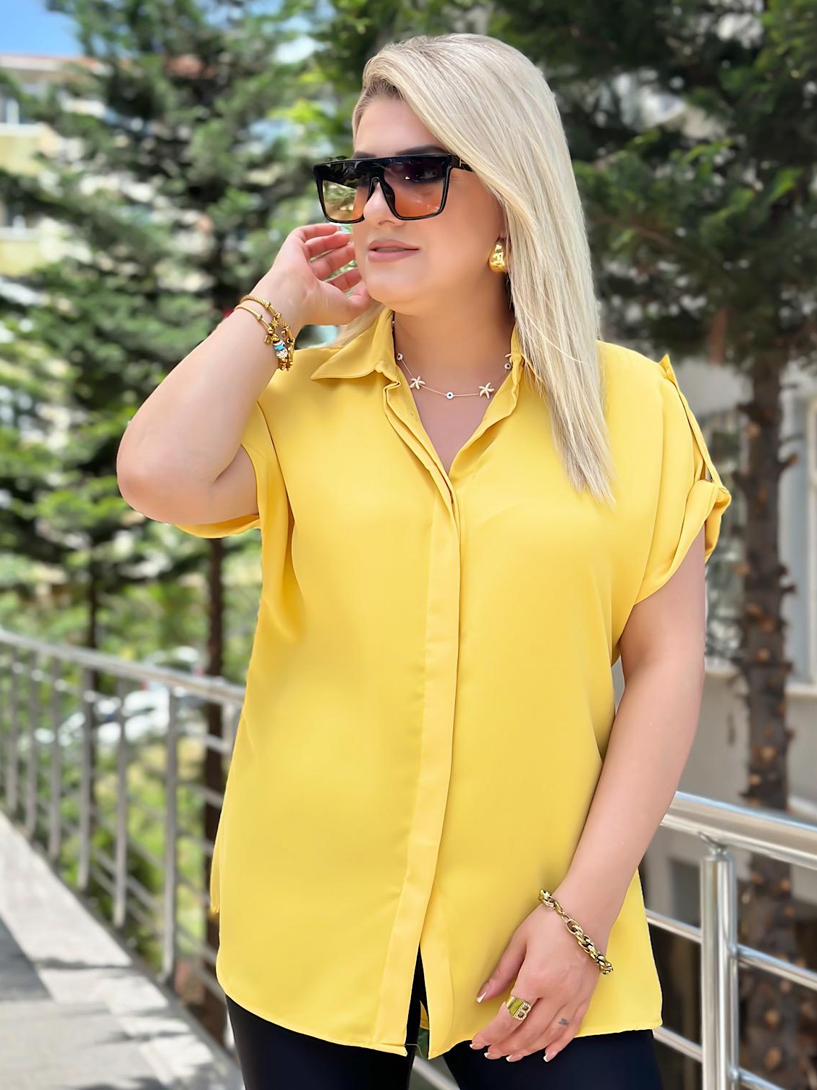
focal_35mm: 51
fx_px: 1605
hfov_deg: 28.6
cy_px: 523
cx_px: 421
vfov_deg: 37.5
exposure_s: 1/1400
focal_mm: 6.86
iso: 80
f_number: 1.8
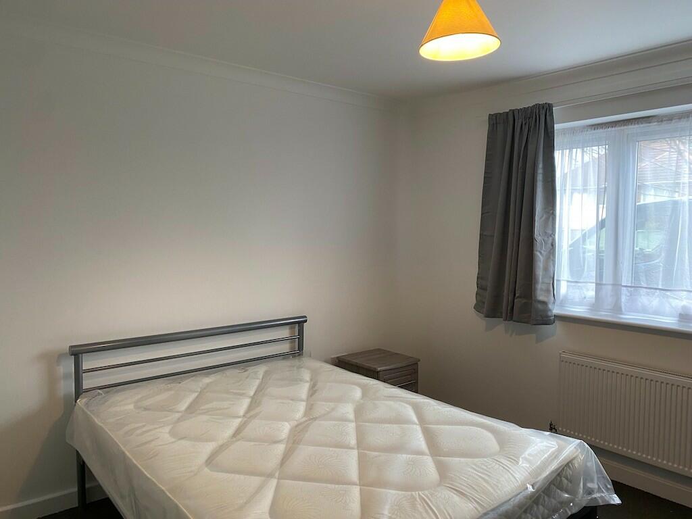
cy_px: 260
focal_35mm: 26
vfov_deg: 53.1
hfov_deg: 67.3
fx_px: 520
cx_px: 346
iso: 125
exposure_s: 1/71
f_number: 1.8
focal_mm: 4.25
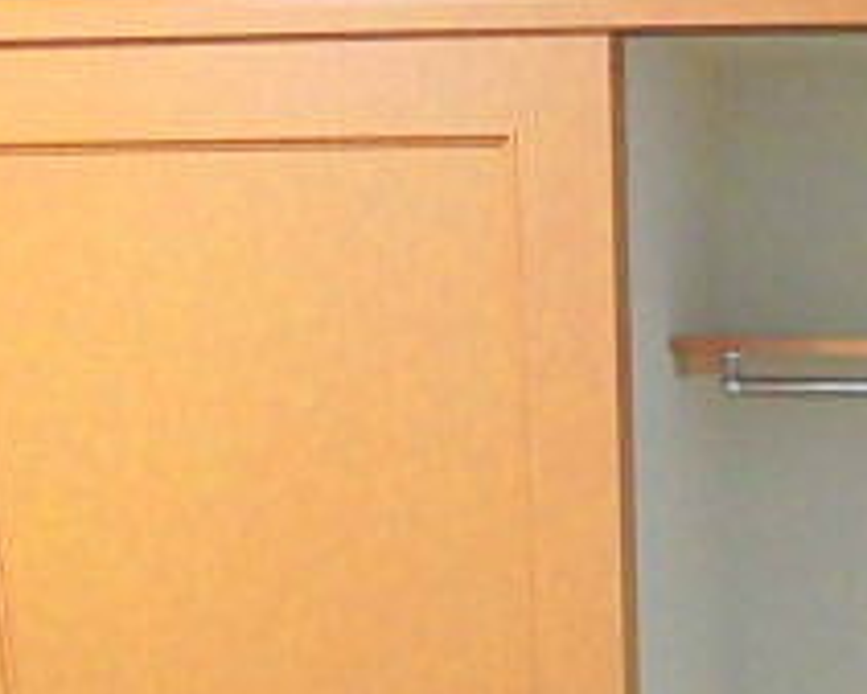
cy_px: 899
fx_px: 1823
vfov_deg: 19.8
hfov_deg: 25.4
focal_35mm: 71
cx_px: 871
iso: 400
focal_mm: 4.3
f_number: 3.1
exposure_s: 1/25
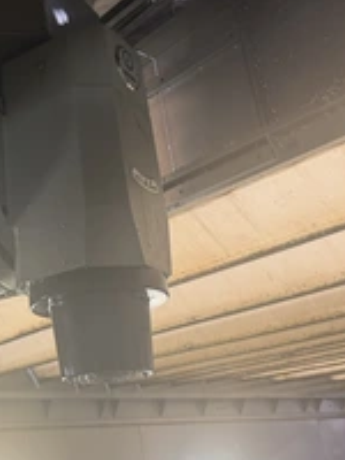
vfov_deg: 39.4
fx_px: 638
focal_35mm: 48
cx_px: 44
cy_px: 177
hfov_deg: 29.2
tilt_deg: +23.9
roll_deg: +5.3
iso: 160
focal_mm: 6.76
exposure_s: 1/60
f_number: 1.78
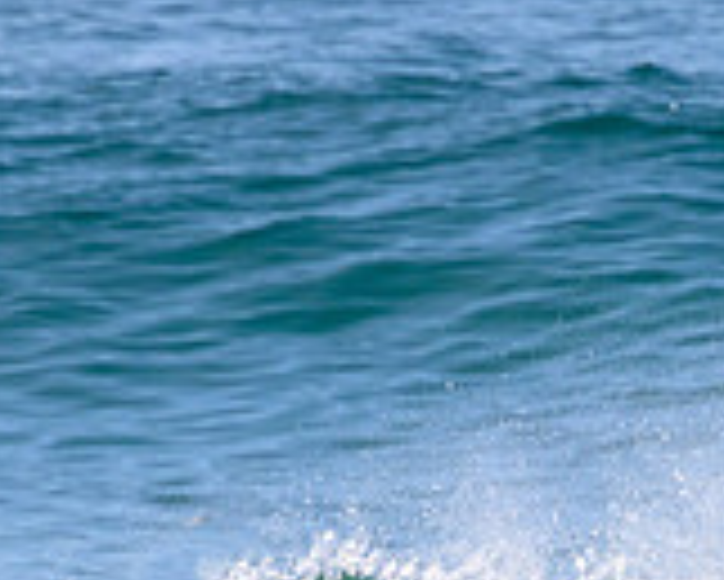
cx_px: 598
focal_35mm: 2703
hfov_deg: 0.7
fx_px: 57954
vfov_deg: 0.6
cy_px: 776
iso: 1100
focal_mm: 800
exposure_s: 1/2000
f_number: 11
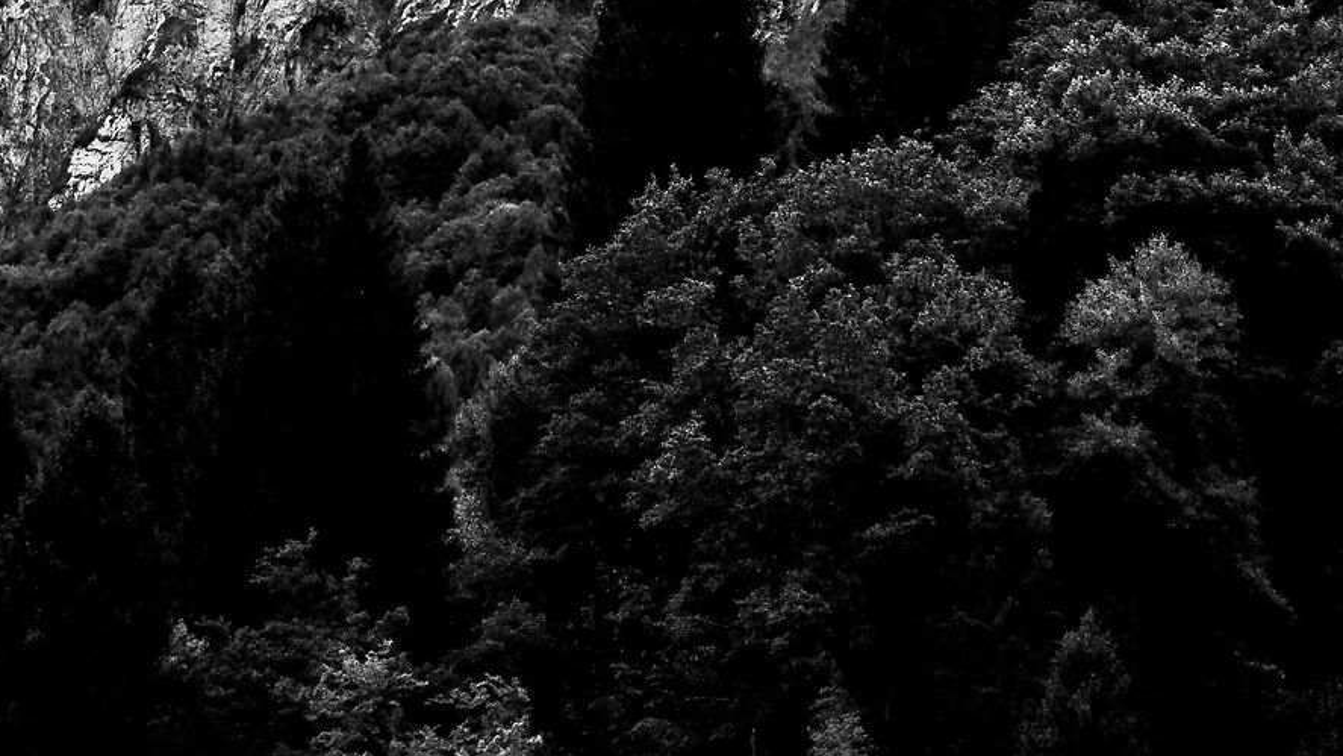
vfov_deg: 2.1
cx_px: 221
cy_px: -974
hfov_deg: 3.8
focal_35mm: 567
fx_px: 20192
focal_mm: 200
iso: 1250
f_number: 9
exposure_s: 1/2500
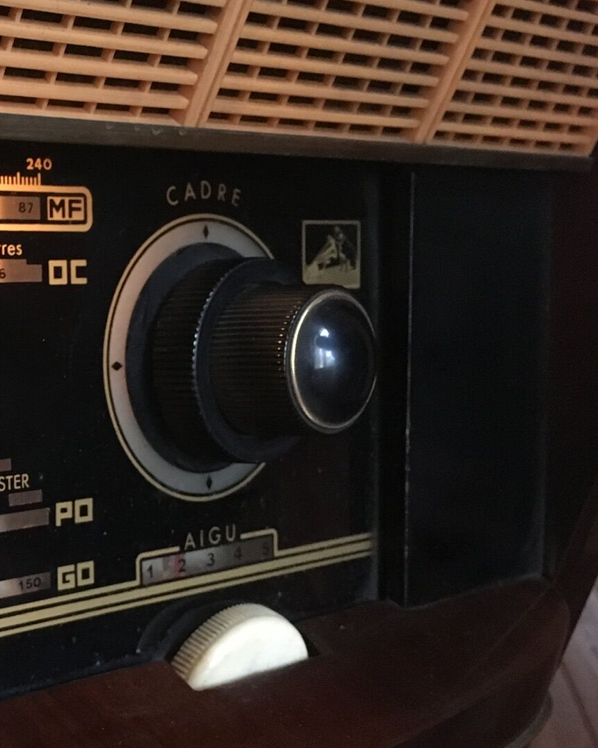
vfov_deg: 34.6
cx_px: -107
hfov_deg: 25.4
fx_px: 1195
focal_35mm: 54
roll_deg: -5.9
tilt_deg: -18.0
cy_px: 449
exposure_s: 1/17
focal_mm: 4.15
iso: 320
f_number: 2.2
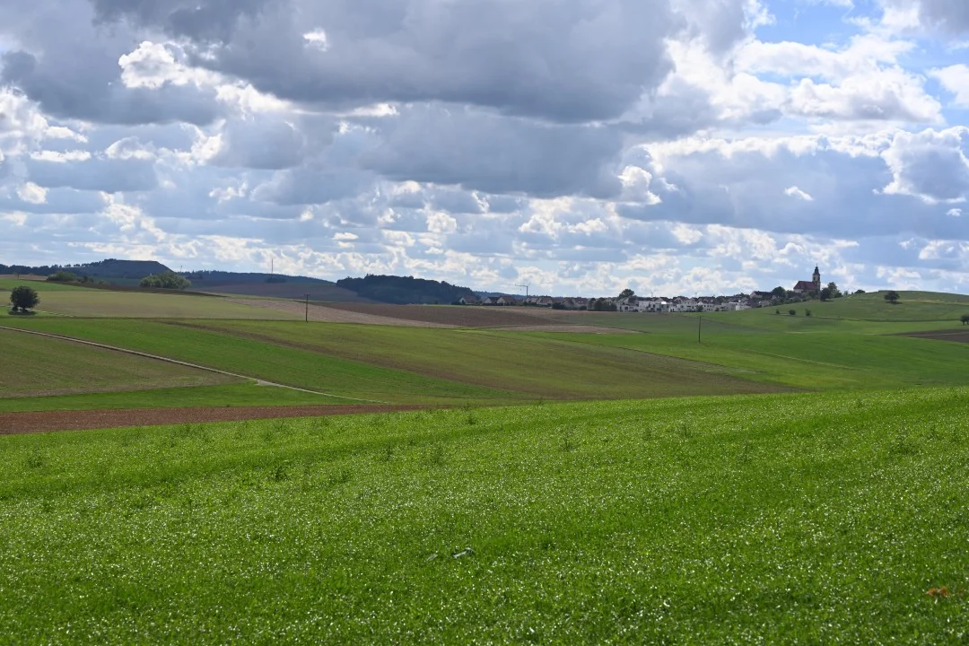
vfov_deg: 19.5
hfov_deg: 28.8
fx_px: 1884
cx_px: 484
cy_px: 323
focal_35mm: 70
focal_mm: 70
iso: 100
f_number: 8
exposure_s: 1/500
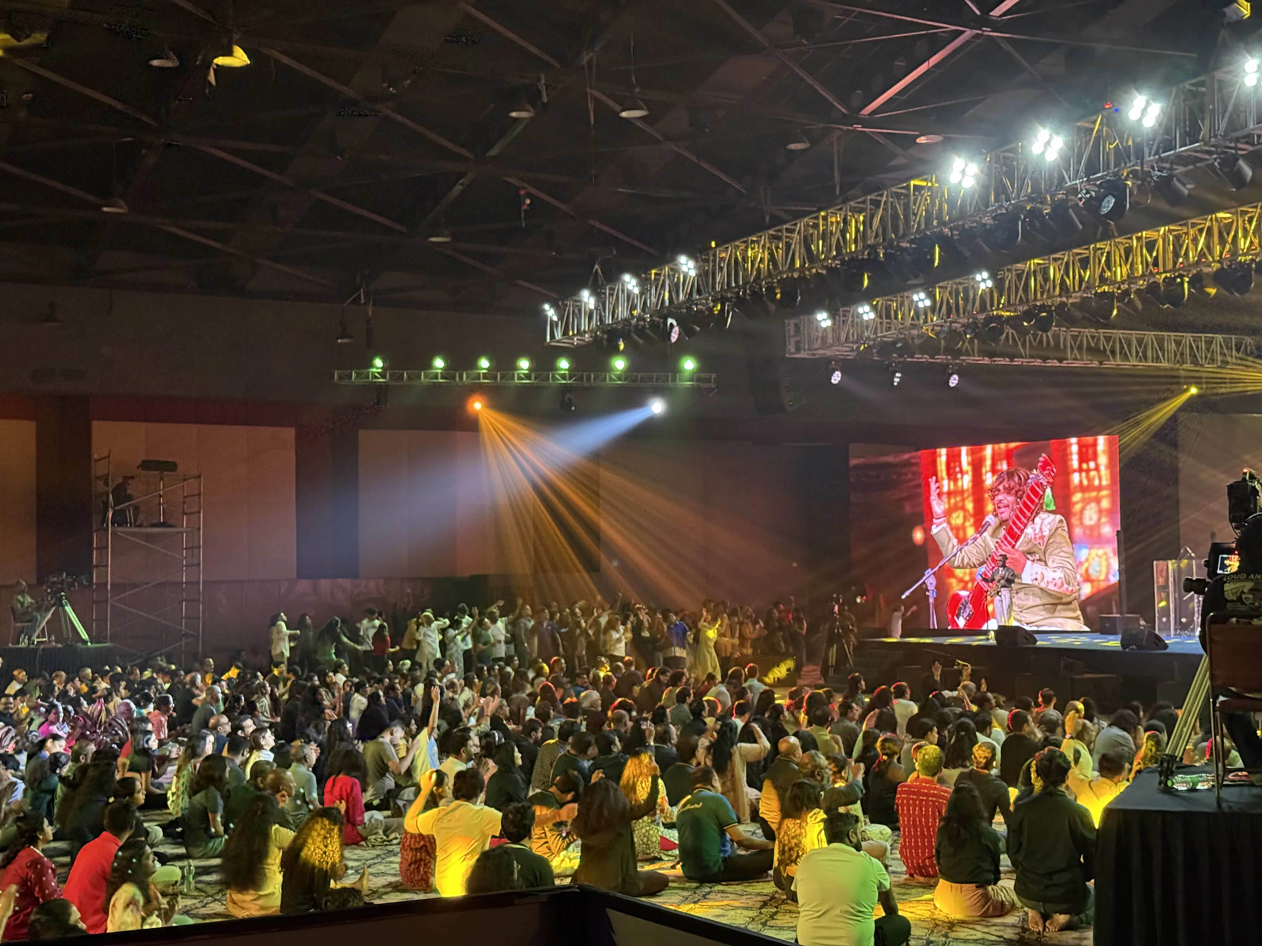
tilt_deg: +3.9
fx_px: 1750
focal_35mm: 48
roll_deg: +0.6
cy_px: 473
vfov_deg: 30.3
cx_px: 631
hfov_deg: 39.7
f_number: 1.78
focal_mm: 6.76
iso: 640
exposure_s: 1/24
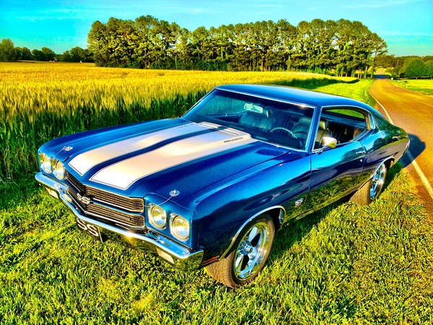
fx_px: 438
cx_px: 216
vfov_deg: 40.7
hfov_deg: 52.6
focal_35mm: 35
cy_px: 162
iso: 50
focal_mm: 4.28
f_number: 2.4
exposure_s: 1/673
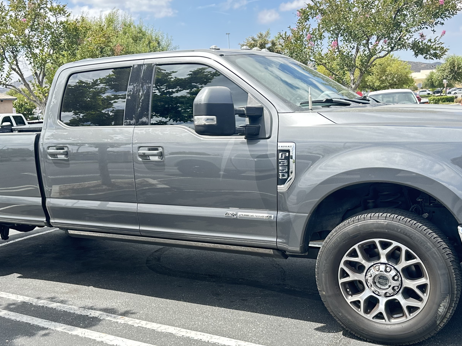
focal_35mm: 40
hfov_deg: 46.8
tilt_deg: -8.4
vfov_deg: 35.9
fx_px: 534
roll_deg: +2.6
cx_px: 225
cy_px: 198
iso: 80
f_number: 1.78
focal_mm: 6.86
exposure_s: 1/887
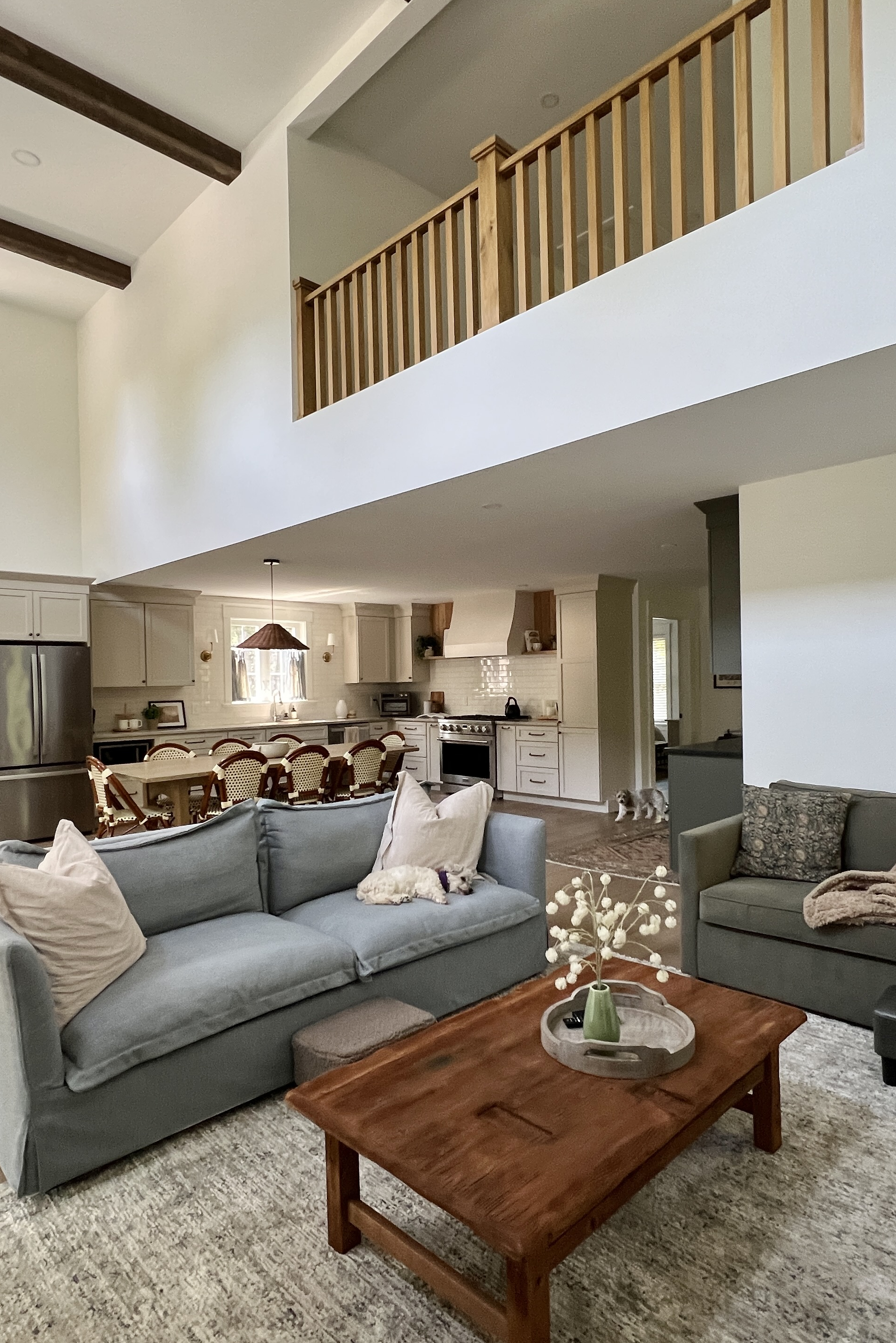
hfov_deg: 64.5
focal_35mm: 19
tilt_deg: -0.2
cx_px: 485
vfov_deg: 86.9
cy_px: 690
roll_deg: +1.6
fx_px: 709
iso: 200
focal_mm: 1.57
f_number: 1.8
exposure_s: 1/99
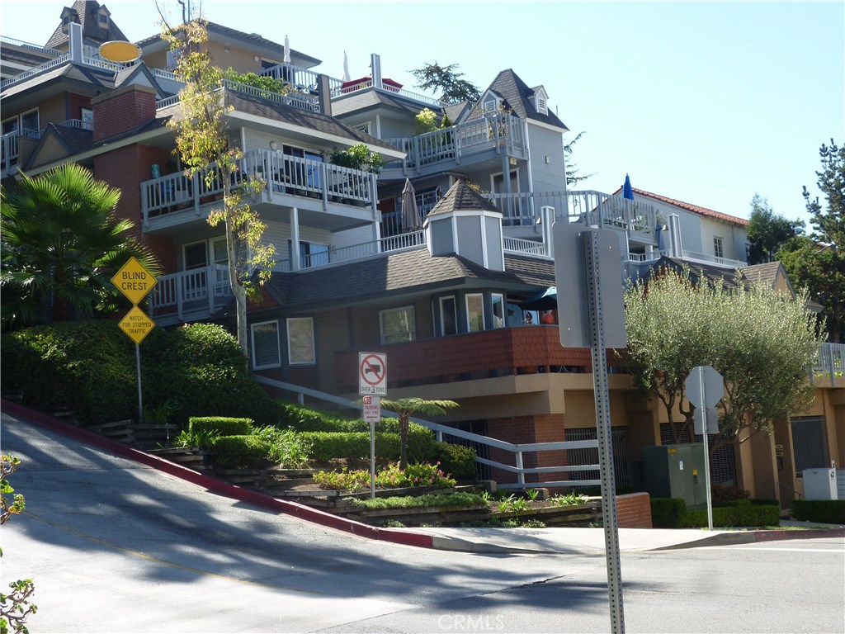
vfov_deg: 30.3
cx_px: 422
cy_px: 317
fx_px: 1172
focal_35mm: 48
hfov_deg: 39.7
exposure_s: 1/160
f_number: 4.3
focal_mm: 8.6
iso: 80
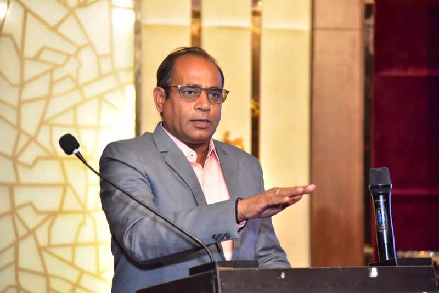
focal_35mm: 120
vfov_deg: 11.4
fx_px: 1464
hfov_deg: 17.1
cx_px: 220
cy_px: 146
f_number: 4
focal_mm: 120
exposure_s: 1/125
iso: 3200
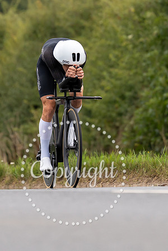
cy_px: 59
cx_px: 92
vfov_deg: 3.8
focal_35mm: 547
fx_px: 3827
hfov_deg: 2.5
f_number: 2.8
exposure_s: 1/800
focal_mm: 200
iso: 640
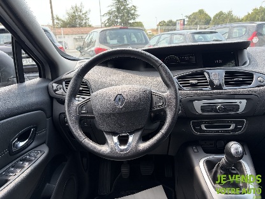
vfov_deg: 53.1
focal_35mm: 26
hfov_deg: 67.3
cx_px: 132
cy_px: 100
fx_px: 199
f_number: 1.6
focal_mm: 5.96
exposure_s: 1/462
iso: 50
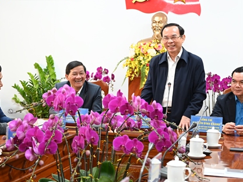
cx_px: 98
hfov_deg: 23.2
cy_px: 82
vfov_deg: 17.6
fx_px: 590
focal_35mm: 84
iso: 1000
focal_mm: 57
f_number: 4
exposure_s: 1/80
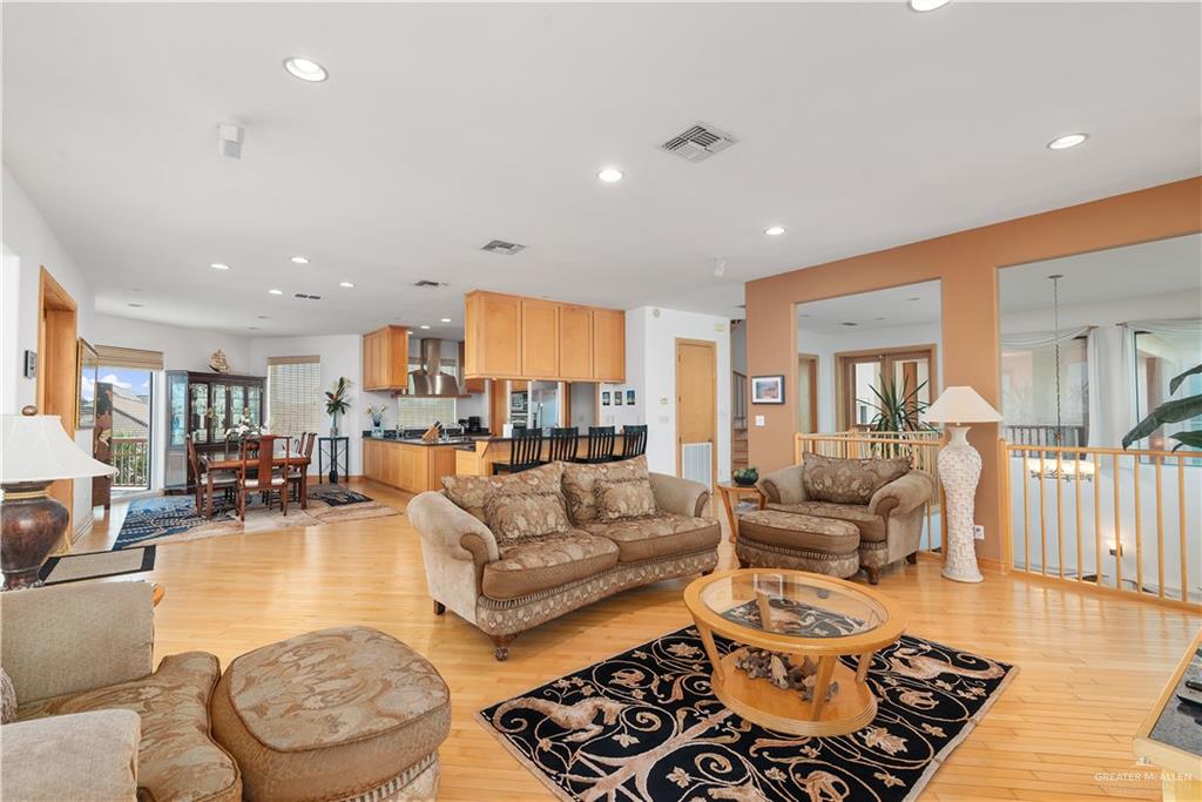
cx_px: 601
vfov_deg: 73.8
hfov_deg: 96.7
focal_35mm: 16
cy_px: 401
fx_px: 534
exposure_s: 1/5
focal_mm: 16
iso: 160
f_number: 9
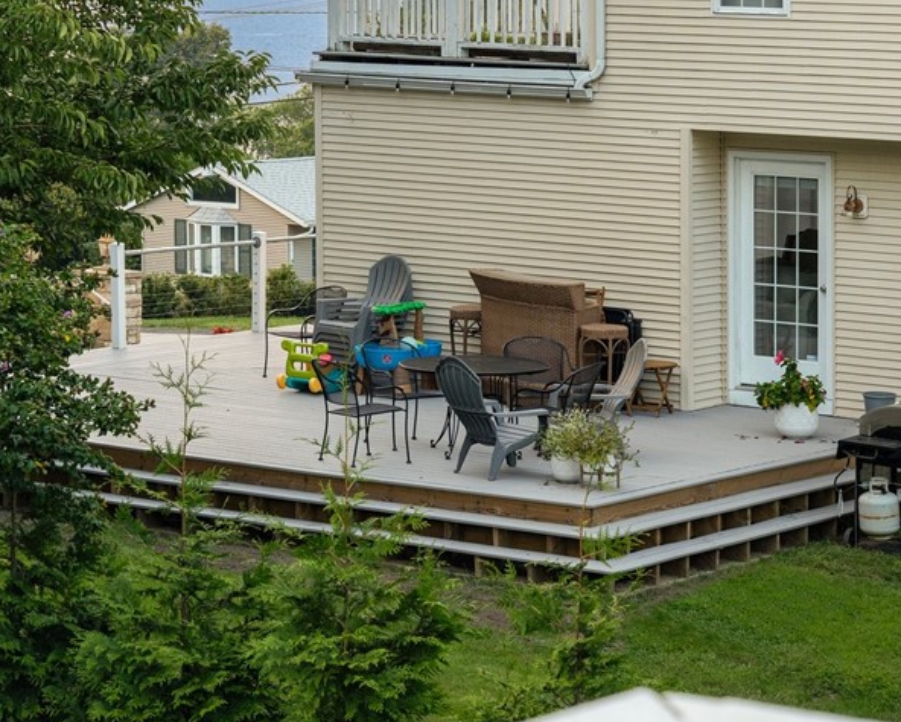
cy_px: 179
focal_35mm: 129
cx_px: 342
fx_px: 3441
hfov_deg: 14.9
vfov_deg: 11.9
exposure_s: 1/40
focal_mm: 75
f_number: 7.1
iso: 1000
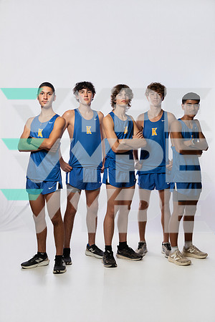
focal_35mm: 49
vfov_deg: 40.3
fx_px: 439
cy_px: 161
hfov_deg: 27.5
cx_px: 108
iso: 640
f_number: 5.6
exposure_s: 1/250
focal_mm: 49
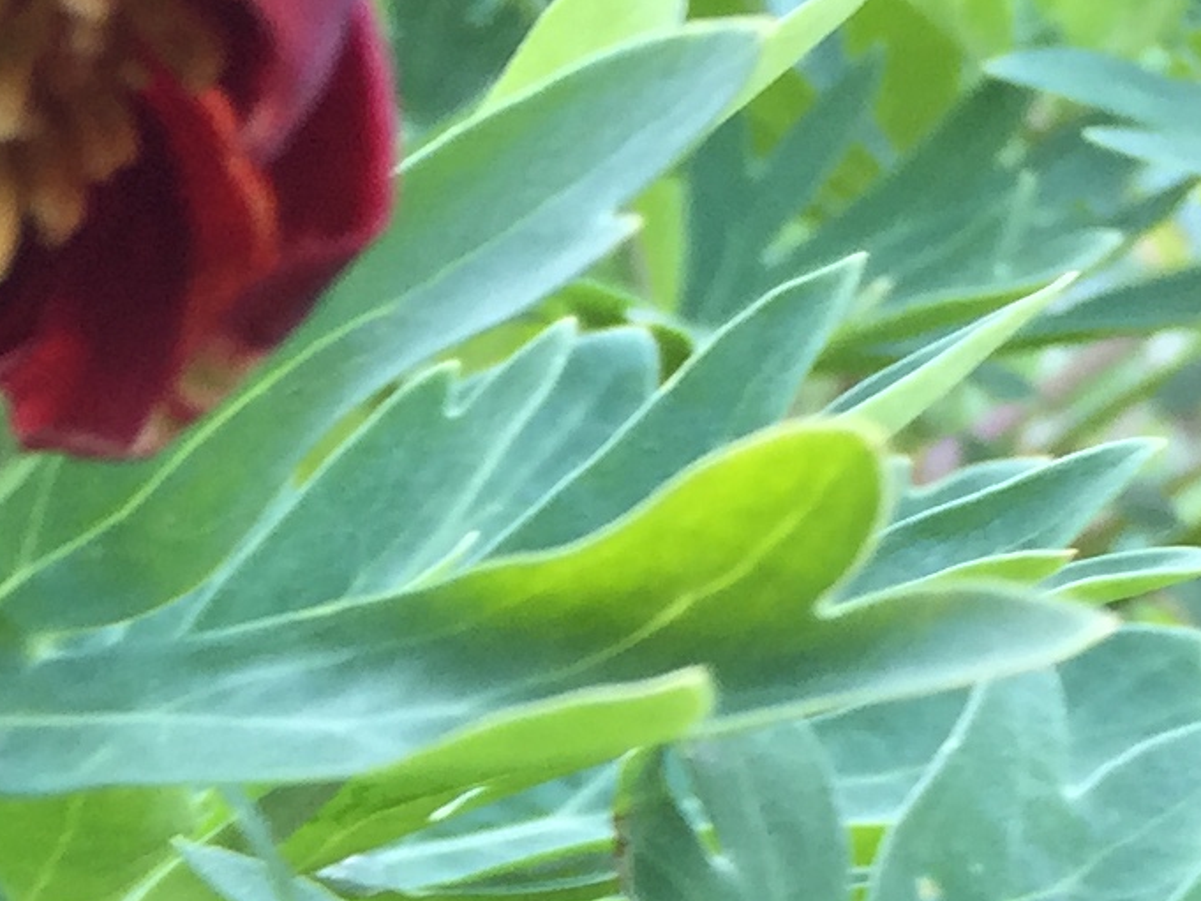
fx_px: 4823
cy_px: 1160
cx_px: -279
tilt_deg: -7.5
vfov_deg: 10.5
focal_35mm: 139
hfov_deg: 13.7
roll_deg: -3.4
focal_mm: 4.15
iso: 40
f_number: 2.2
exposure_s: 1/60
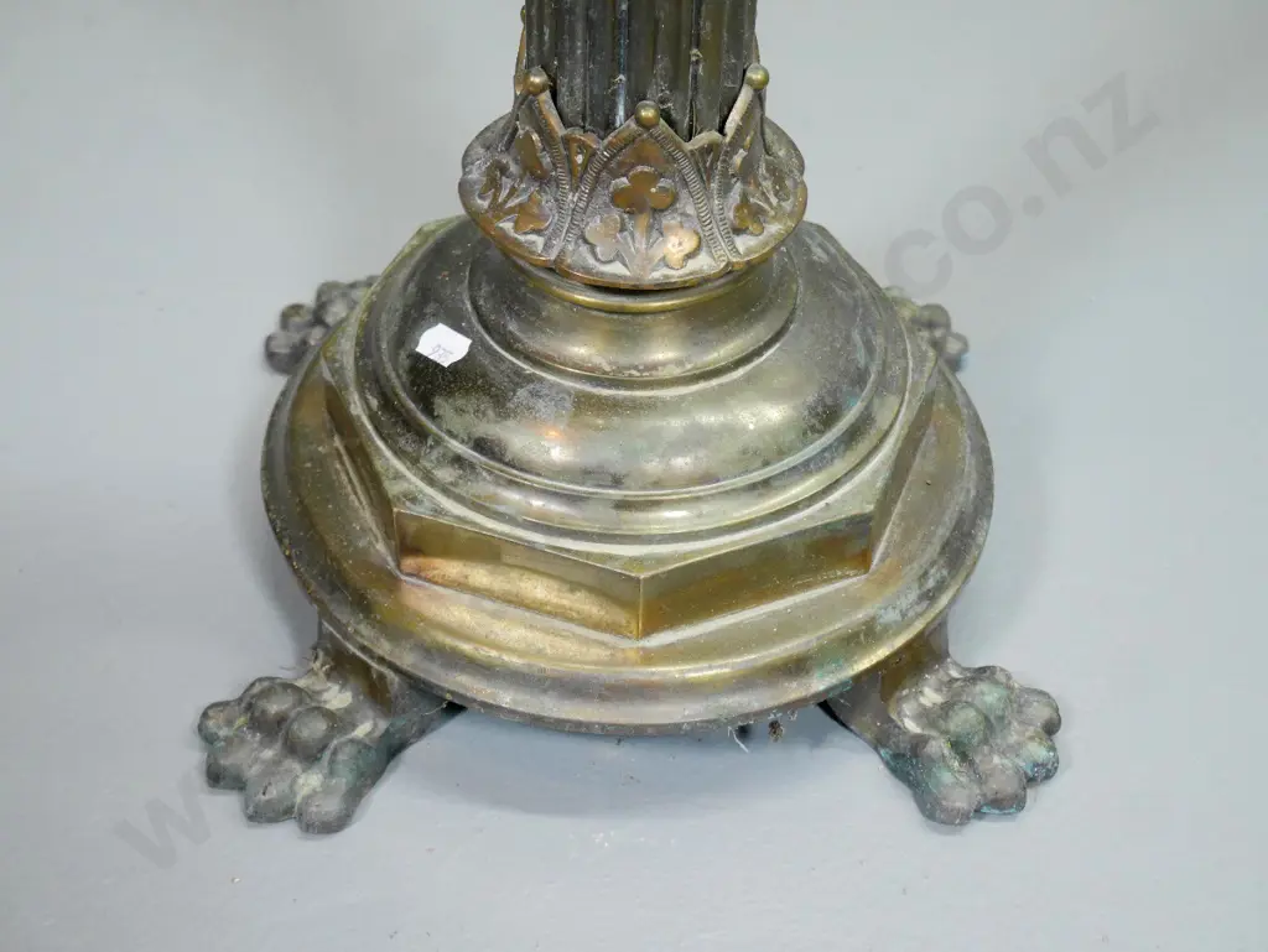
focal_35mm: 56
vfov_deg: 26.1
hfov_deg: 34.3
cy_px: 476
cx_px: 634
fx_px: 2052
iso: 3200
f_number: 5.5
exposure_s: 1/80
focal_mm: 28
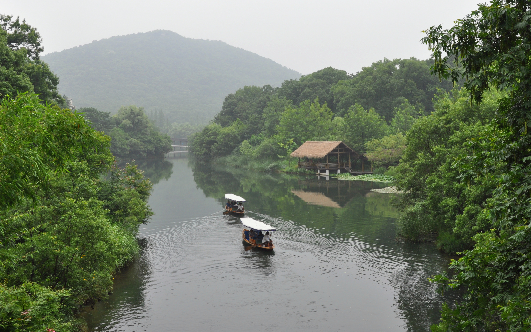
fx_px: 645
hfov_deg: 44.7
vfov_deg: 28.8
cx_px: 290
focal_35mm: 45
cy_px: 130
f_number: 10
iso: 200
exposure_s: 1/100
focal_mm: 25
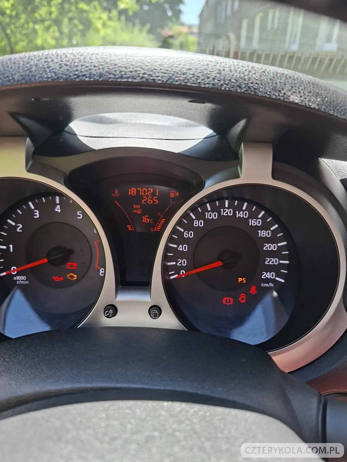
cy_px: 231
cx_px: 174
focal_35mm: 23
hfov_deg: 58.9
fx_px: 307
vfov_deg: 73.9
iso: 50
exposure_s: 1/134
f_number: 1.8
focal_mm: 5.54
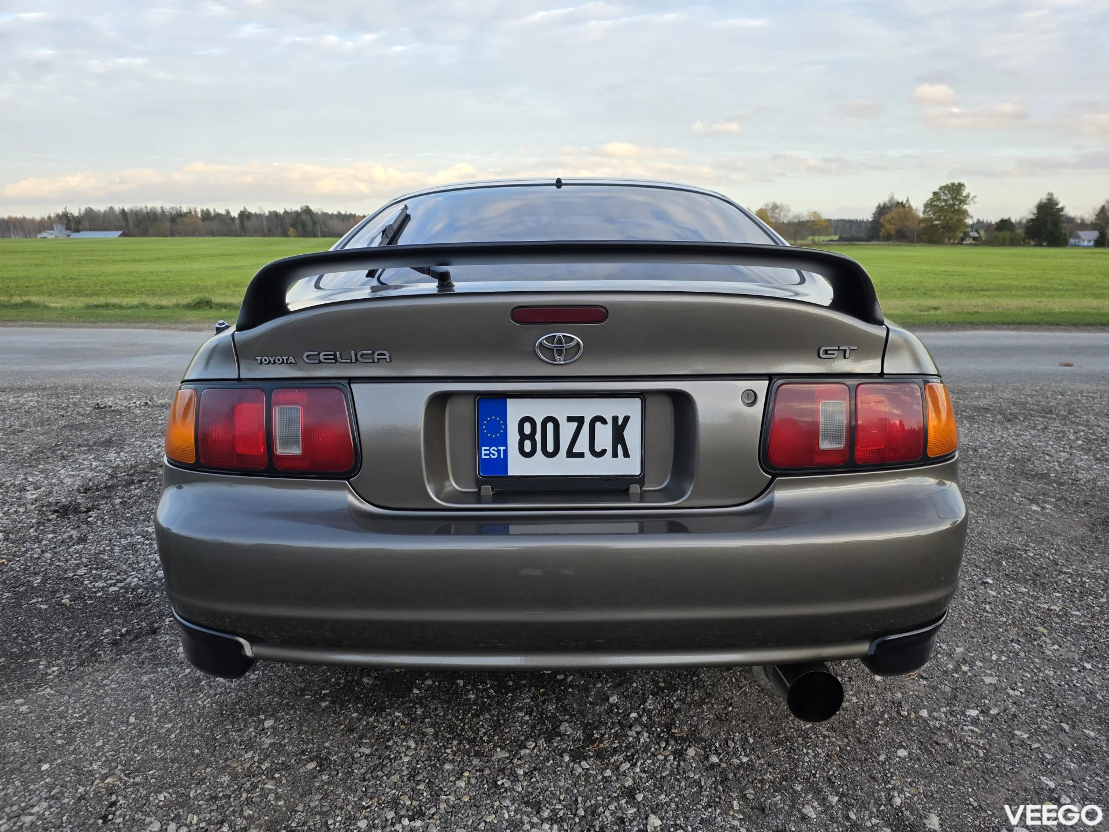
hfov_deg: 73.9
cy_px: 416
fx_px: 737
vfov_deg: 58.9
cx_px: 554
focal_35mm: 23
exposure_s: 1/359
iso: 64
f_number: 1.7
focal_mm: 6.3
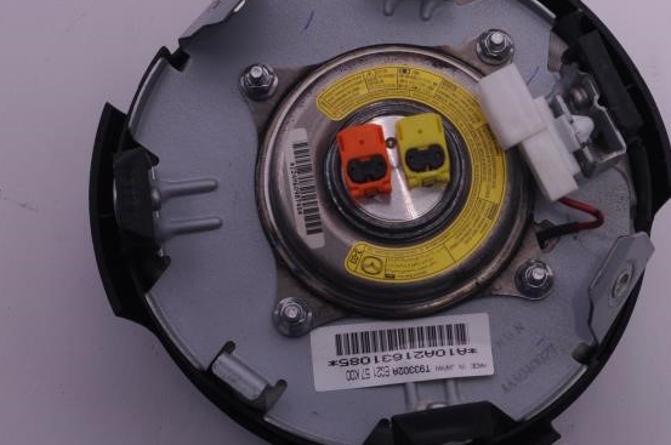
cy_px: 192
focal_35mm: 98
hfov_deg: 20.9
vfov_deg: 14.0
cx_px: 375
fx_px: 1819
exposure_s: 1/250
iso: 400
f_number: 10
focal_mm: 45
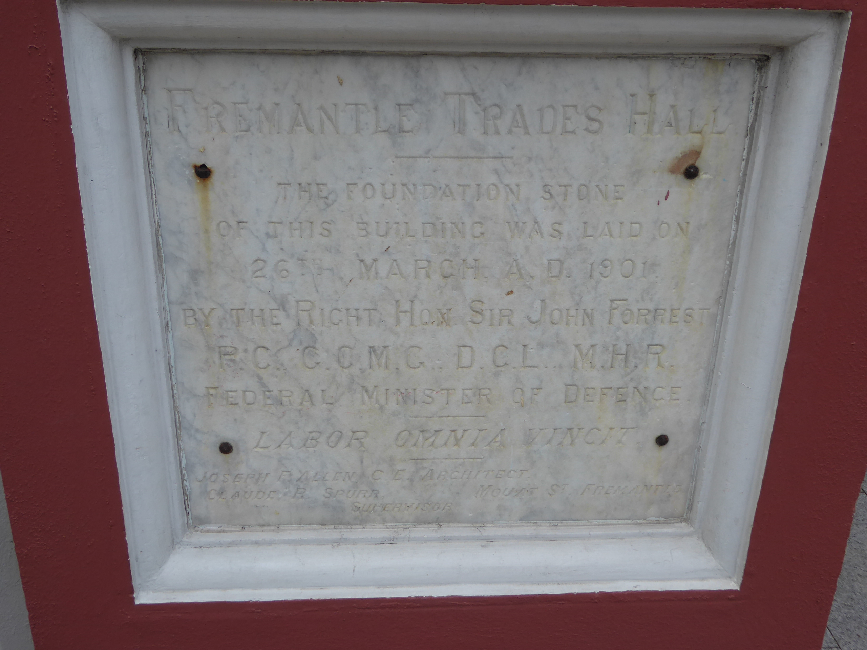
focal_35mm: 39
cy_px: 325
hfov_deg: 47.9
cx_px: 434
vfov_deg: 36.8
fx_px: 977
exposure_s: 1/160
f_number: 3.7
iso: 80
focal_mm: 6.7
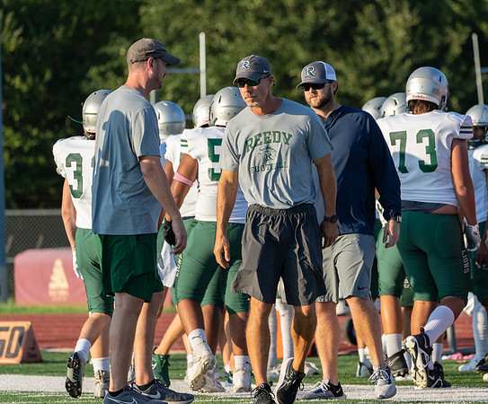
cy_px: 190
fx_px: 7401
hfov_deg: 3.8
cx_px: 327
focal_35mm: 505
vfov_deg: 3.1
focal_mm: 400
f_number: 8
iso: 1000
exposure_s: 1/1250
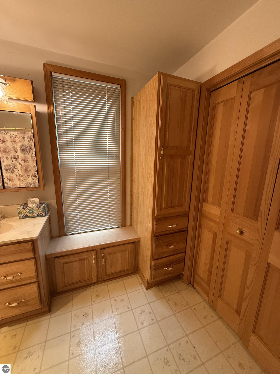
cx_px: 140
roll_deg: -1.6
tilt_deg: -10.7
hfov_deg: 85.7
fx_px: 151
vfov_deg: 102.1
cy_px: 187
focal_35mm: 14
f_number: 2.2
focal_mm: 2.22
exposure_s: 1/120
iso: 320
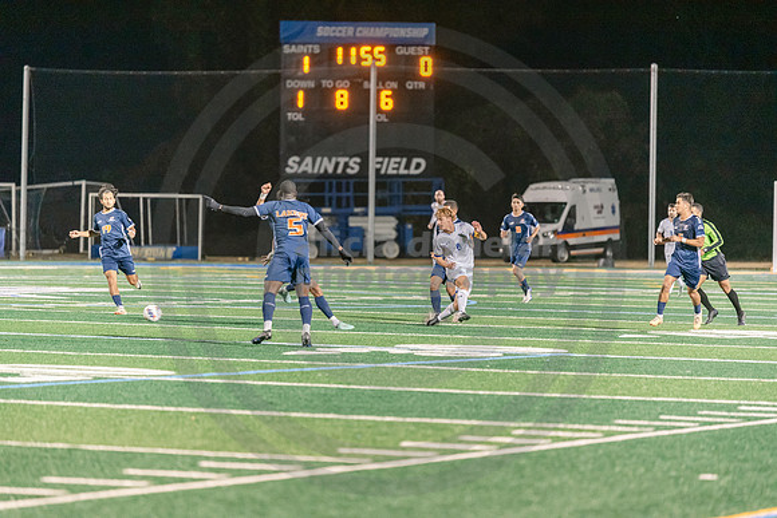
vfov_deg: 6.9
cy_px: 259
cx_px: 388
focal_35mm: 200
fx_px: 4317
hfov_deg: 10.3
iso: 3200
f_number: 2.8
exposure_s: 1/500
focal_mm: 200
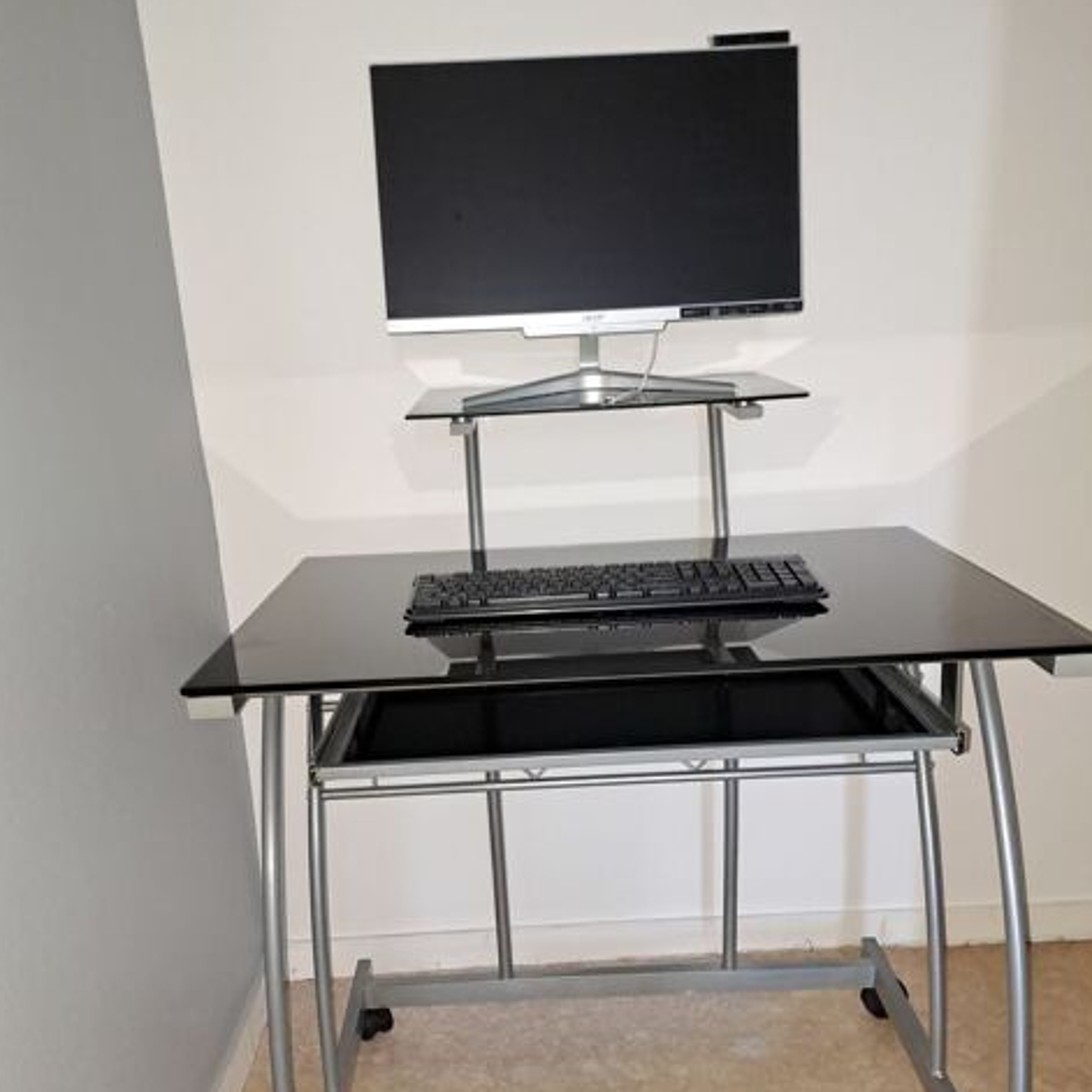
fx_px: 1071
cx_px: 543
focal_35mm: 30
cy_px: 693
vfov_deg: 53.3
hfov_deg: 54.0
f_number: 1.8
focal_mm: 4.65
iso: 320
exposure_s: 1/25
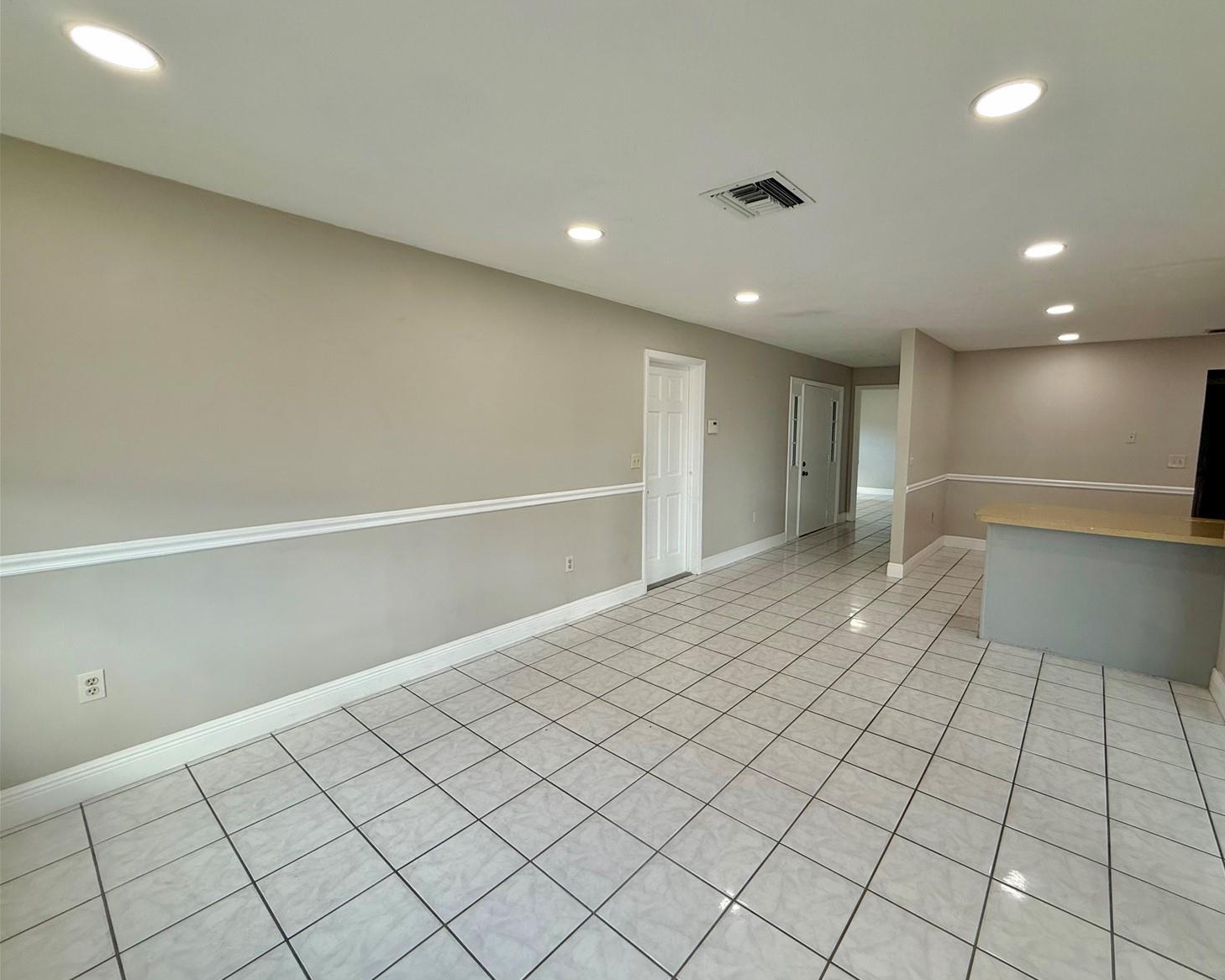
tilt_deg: -5.4
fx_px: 544
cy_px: 480
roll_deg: -0.6
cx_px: 671
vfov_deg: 84.0
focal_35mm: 15
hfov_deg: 96.5
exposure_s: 1/120
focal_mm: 2.22
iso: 100
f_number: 2.2
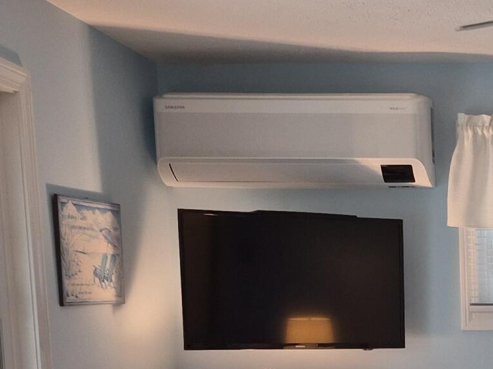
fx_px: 1282
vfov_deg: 15.5
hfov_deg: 20.0
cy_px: 496
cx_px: 641
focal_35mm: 90
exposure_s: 1/120
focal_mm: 5.4
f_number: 1.8
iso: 125
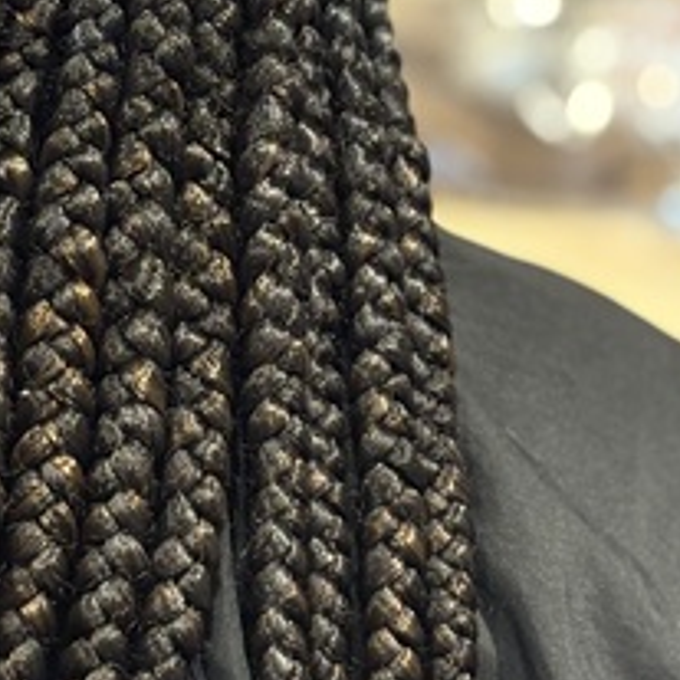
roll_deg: -7.9
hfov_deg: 13.1
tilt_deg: -16.6
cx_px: 145
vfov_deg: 13.1
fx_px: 2956
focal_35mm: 133
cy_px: 177
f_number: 1.6
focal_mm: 5.96
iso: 250
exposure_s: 1/33
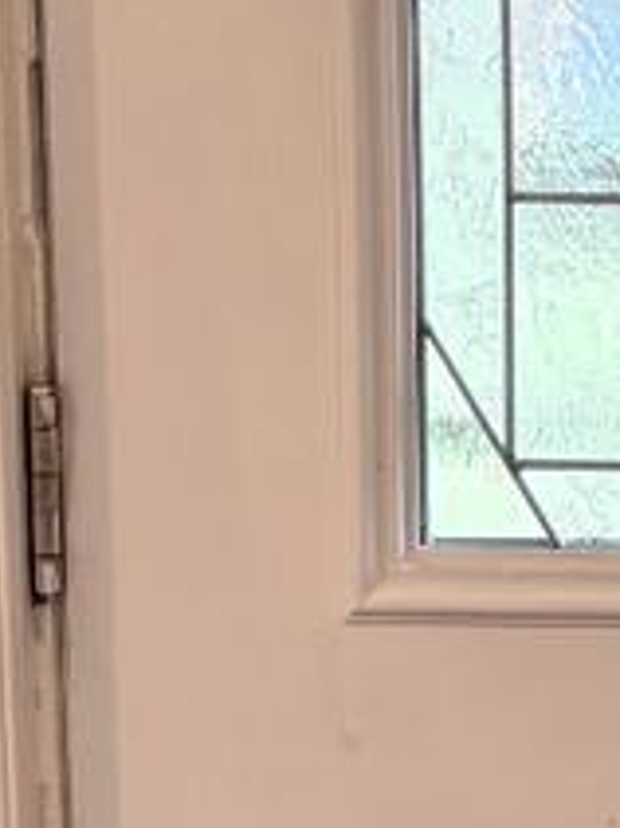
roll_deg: -2.7
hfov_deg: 10.7
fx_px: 3179
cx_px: 993
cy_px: 318
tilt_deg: -9.6
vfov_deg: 14.8
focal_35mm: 133
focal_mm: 5.96
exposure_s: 1/120
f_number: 1.6
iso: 125
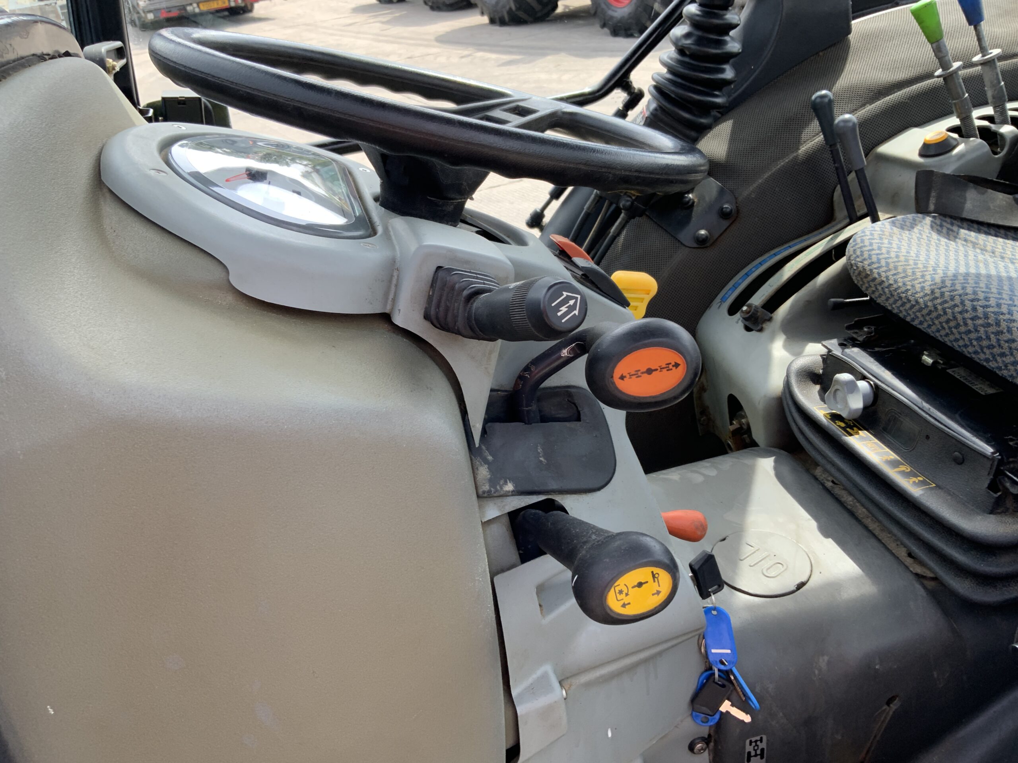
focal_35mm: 29
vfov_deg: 48.2
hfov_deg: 61.7
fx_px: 853
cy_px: 382
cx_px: 509
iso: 16
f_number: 1.8
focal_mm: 3
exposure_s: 1/140
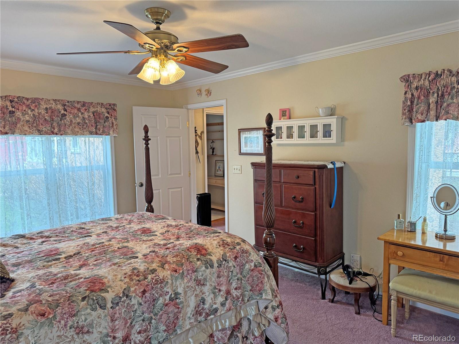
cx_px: 230
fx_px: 318
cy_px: 172
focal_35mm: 24
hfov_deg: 71.6
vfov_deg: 56.8
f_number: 1.78
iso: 160
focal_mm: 6.76
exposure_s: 1/60
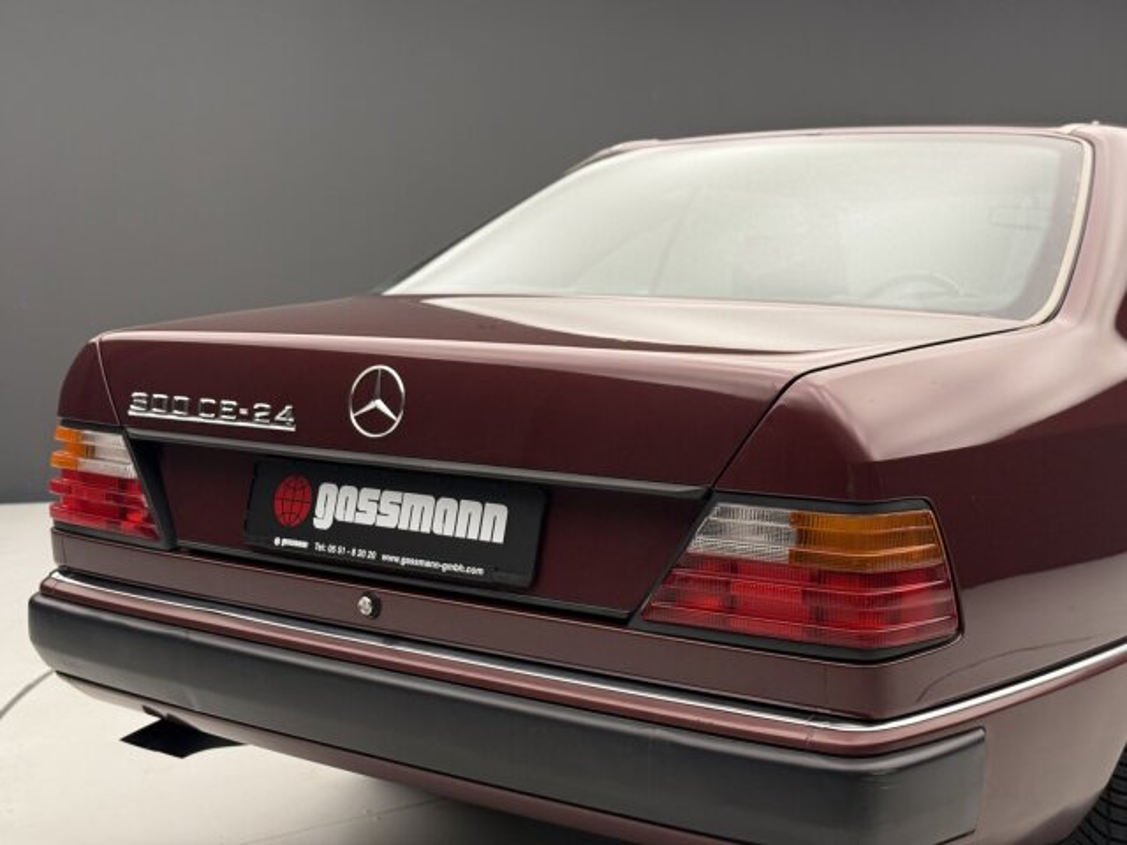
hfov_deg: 39.7
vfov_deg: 30.3
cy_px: 422
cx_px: 564
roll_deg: +1.6
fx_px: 1563
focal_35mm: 48
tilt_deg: -6.6
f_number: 1.78
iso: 125
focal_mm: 6.76
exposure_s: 1/62
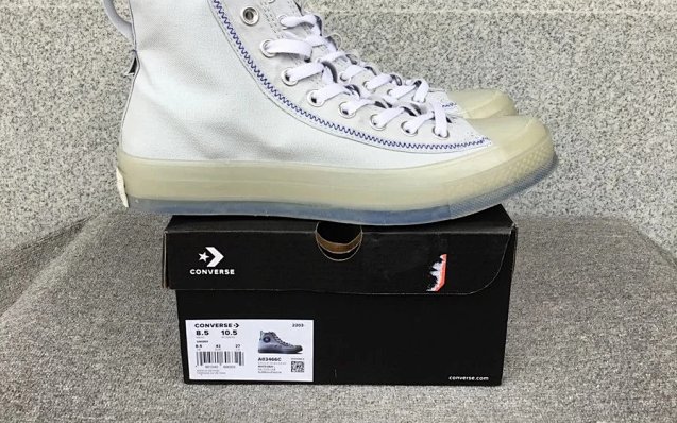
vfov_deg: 38.2
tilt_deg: -18.1
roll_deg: -0.1
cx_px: 338
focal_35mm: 33
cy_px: 169
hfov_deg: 58.1
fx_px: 609
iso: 25
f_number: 2.4
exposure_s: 1/111
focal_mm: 3.3
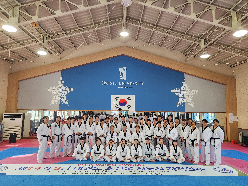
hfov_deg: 73.9
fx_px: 165
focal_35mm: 23
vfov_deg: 58.9
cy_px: 93
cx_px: 124
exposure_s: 1/120
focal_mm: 6.4
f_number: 1.8
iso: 160
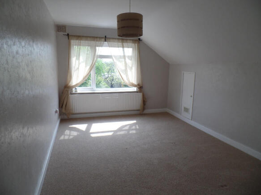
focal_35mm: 23
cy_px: 98
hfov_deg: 73.9
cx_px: 130
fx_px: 173
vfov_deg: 58.9
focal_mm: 4.1
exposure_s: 1/125
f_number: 3.2
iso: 80
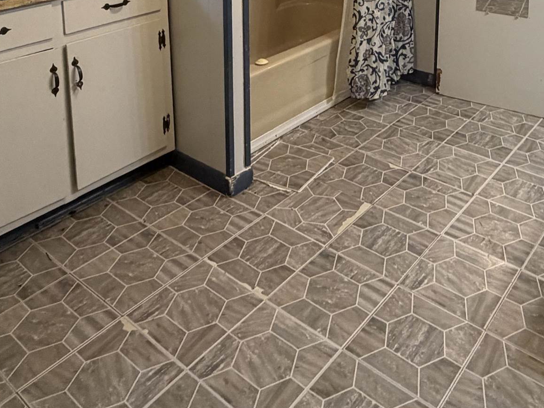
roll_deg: -0.5
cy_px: -66
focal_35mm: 37
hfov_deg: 49.3
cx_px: 360
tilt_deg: -9.3
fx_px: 582
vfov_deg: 32.7
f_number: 2.2
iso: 250
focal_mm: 2.22
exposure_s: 1/60
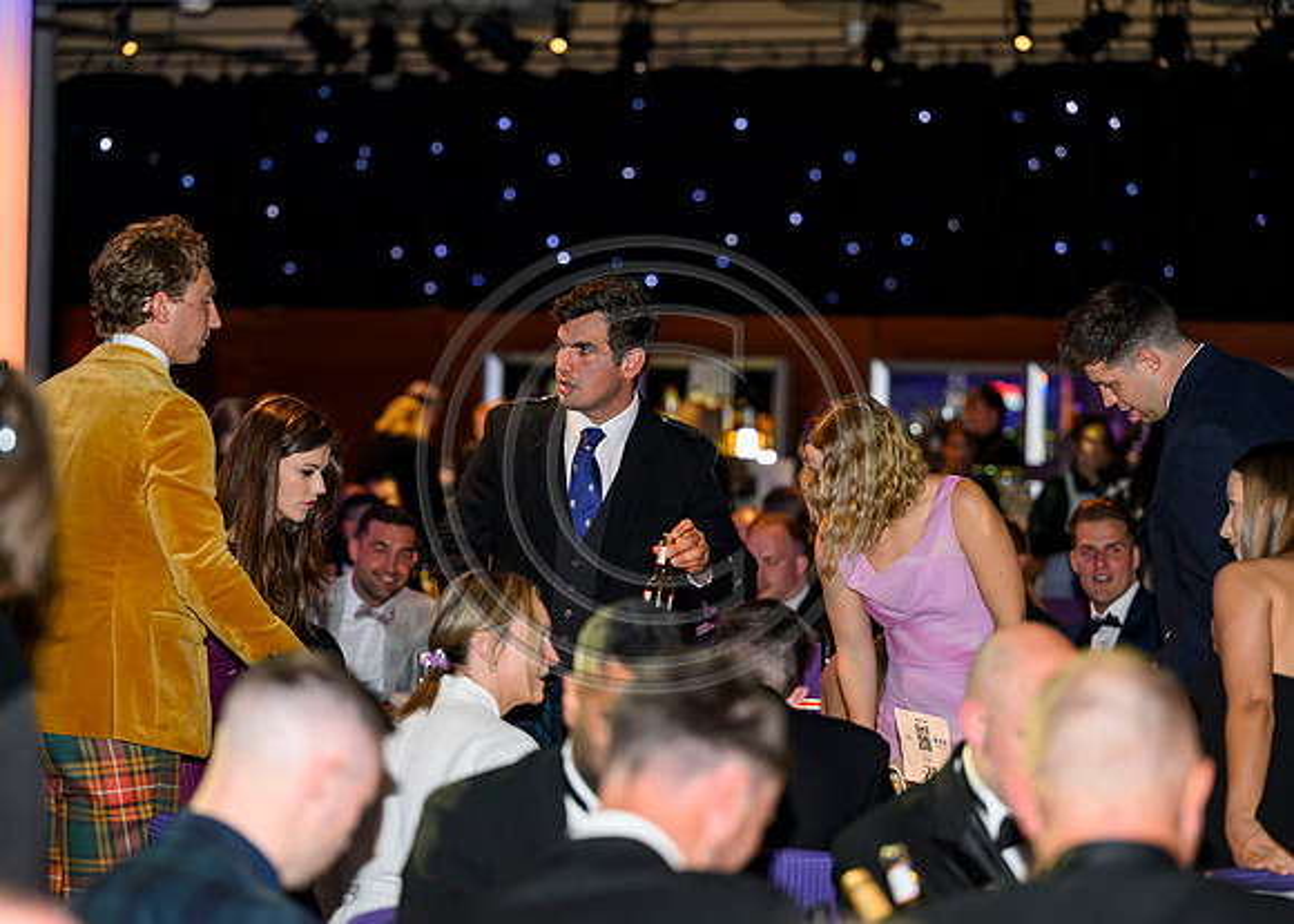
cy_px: 462
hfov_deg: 16.6
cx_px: 601
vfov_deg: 11.9
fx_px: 4426
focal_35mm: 120
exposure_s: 1/160
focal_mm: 115
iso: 2500
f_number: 3.2
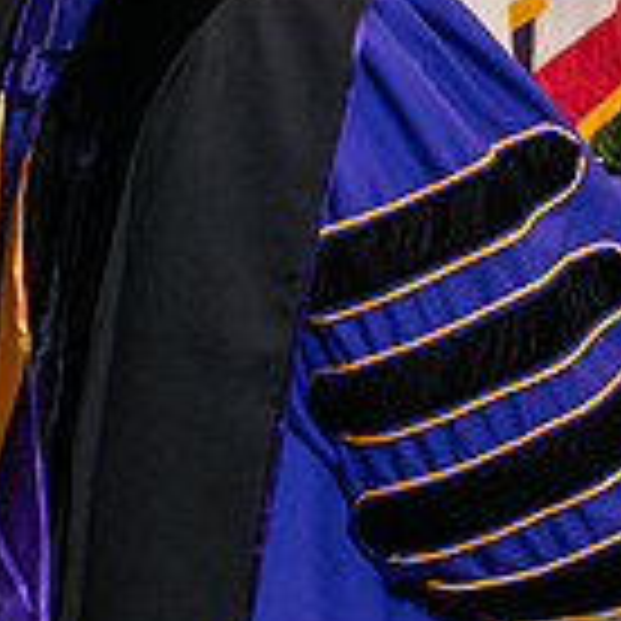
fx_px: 5074
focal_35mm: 250
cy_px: 119
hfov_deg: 7.0
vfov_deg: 7.0
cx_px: 706
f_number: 5
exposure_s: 1/125
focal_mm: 70
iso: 2000
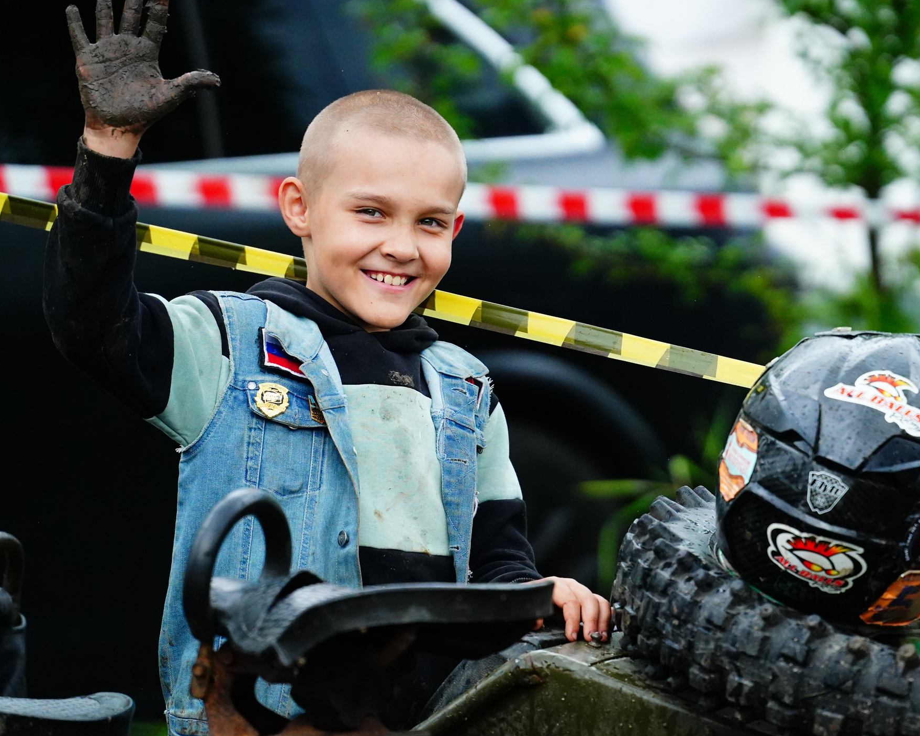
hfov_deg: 7.9
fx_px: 6697
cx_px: 545
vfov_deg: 6.3
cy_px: 292
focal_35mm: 246
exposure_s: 1/6400
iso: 5000
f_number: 3.5
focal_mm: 180
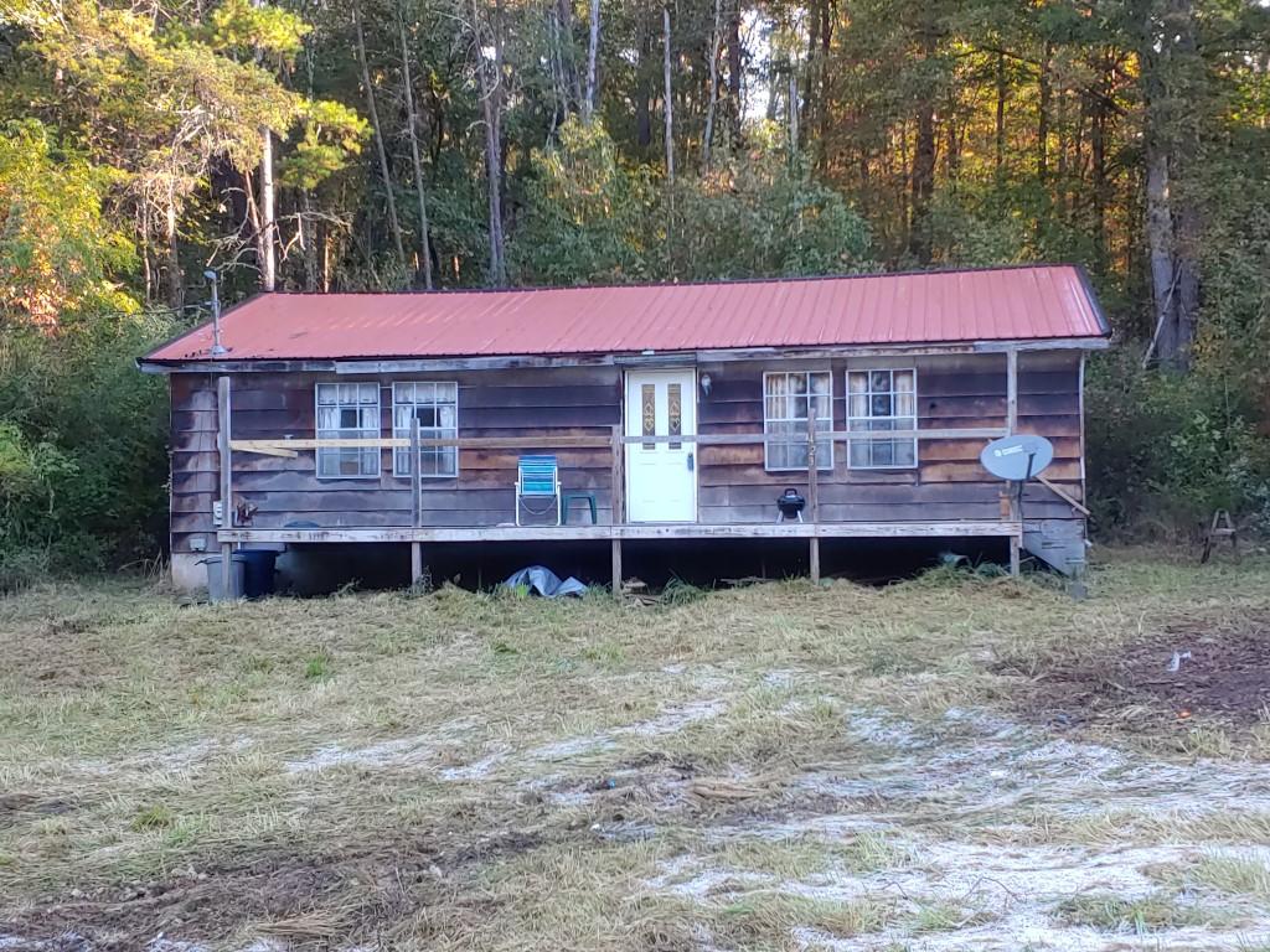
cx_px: 635
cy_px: 476
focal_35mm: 47
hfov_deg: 40.4
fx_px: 1724
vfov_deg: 30.9
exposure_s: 1/120
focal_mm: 4.23
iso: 50
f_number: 1.5
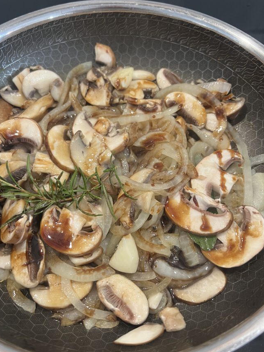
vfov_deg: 58.3
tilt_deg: -62.1
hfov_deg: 45.3
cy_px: 188
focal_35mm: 31
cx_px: 115
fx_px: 315
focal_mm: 5.7
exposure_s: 1/60
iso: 200
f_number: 1.5
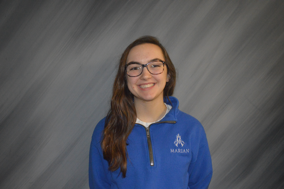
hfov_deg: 45.0
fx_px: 343
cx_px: 142
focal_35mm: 44
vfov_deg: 30.8
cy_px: 94
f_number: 4.5
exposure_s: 1/60
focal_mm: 29
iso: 3200
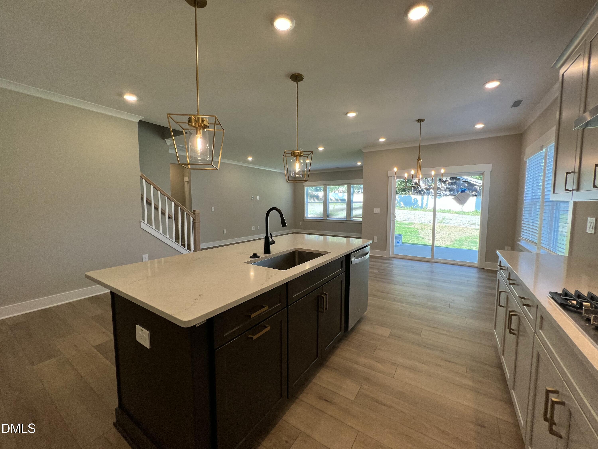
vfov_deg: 89.9
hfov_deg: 106.2
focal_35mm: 13
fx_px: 225
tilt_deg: -5.3
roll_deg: -0.2
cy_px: 224
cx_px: 299
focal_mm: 1.57
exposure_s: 1/120
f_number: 1.8
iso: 100
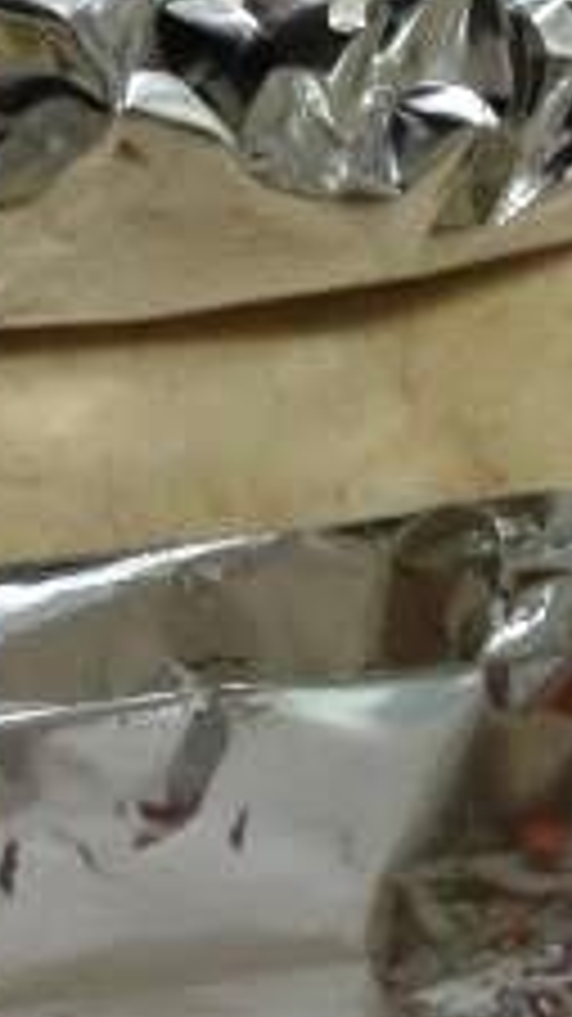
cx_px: -140
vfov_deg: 13.2
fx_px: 4398
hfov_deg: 7.4
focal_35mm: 163
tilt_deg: -52.1
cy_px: 513
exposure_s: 1/40
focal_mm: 4.12
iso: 64
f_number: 2.4
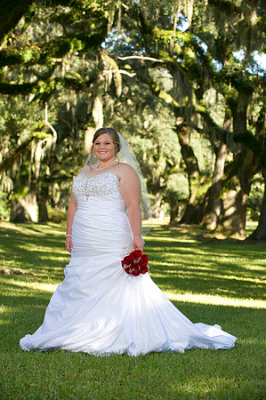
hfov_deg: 13.9
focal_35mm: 98
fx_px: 1089
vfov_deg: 20.8
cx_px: 133
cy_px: 200
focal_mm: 98
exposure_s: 1/160
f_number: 4.5
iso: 400
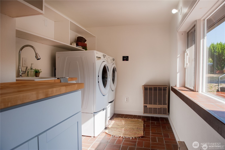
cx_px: 112
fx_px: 150
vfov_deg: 53.0
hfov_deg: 73.8
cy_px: 75
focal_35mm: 24
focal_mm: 24
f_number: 7.1
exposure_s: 1/8000
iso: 200
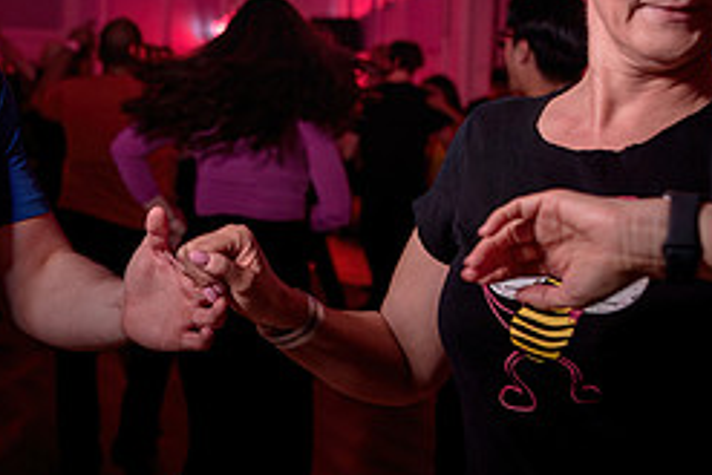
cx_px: 239
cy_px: 173
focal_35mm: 87
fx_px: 1722
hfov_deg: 23.3
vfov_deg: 15.7
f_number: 2.8
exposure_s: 1/100
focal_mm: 34
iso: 400
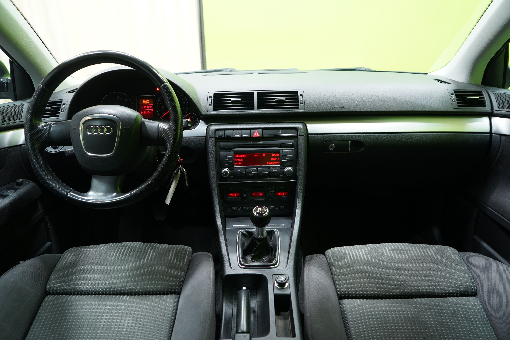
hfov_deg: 73.7
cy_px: 170
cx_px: 255
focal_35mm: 24
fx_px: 340
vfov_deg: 53.1
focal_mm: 24
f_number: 4.5
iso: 800
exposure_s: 1/20
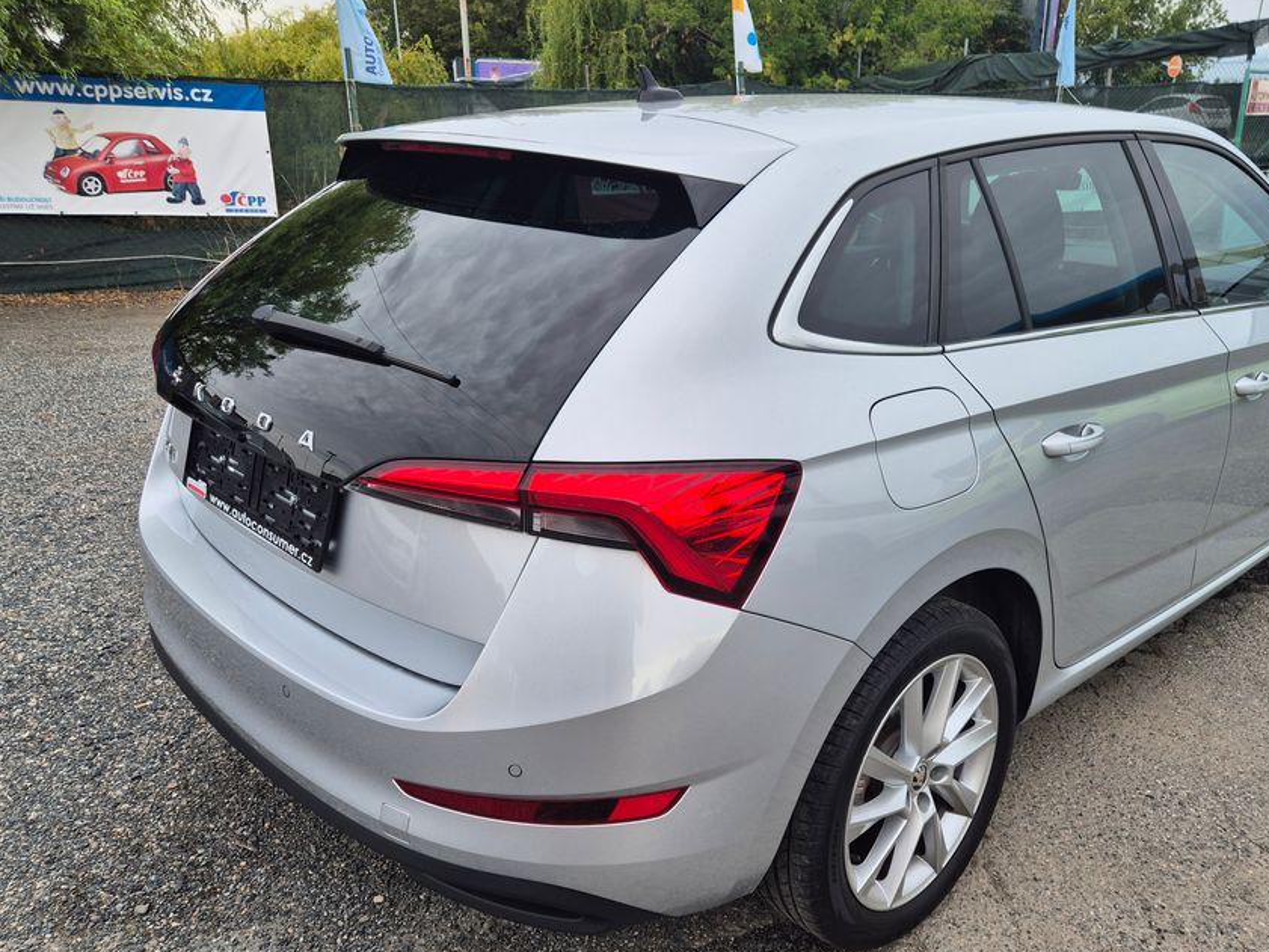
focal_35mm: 28
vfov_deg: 49.8
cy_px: 477
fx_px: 1027
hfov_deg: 63.0
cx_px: 747
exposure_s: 1/644
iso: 25
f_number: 1.8
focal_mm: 5.4
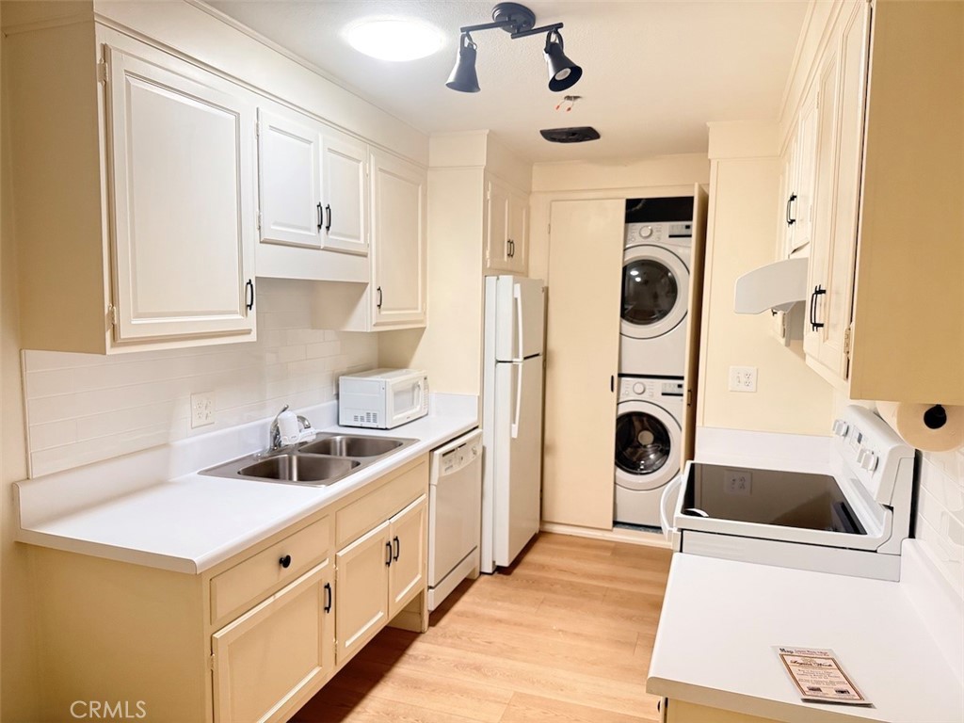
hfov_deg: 71.6
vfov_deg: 56.8
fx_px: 668
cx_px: 482
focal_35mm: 24
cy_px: 362
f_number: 1.78
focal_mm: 6.76
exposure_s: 1/60
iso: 500
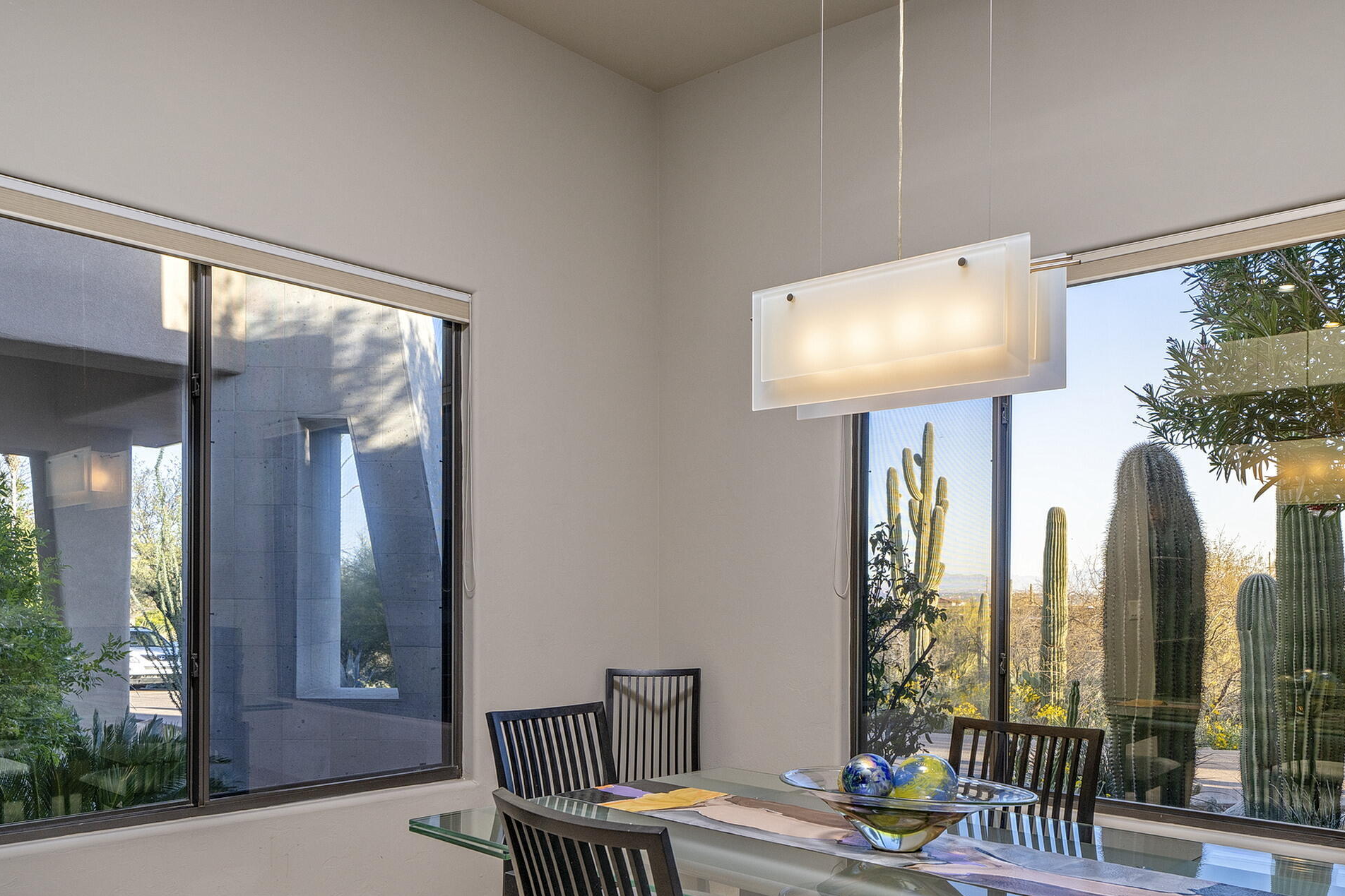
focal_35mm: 25
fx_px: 934
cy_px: 597
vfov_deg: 50.4
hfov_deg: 71.1
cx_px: 772
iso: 250
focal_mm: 17
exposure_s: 1/50
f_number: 7.1
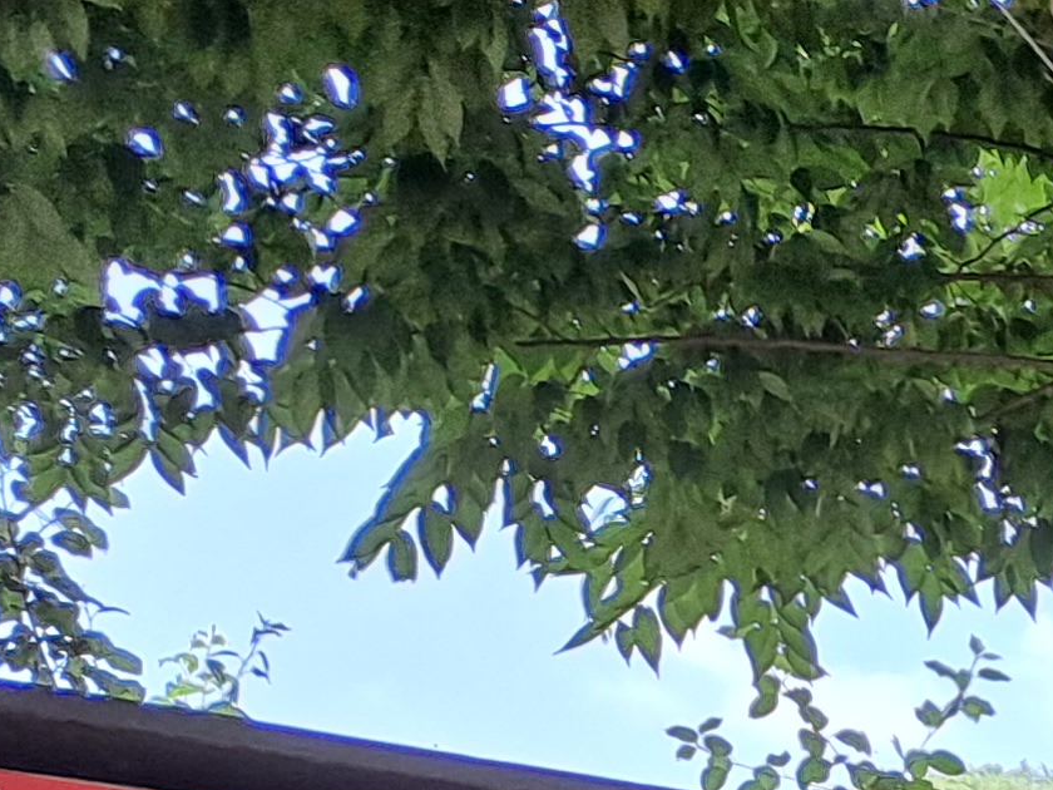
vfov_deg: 10.7
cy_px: 1880
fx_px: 3620
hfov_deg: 13.2
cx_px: 2394
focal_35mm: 119
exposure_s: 1/195
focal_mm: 4.6
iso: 32
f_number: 2
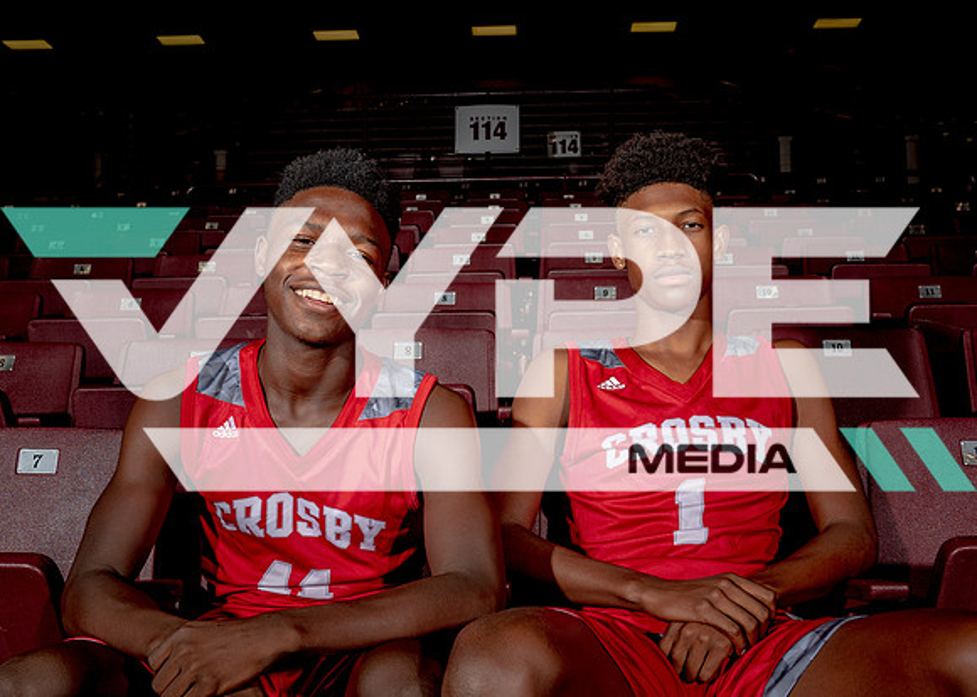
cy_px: 439
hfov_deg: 48.9
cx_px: 508
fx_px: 1074
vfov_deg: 35.8
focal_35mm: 39
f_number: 8
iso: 100
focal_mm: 29
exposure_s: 1/125
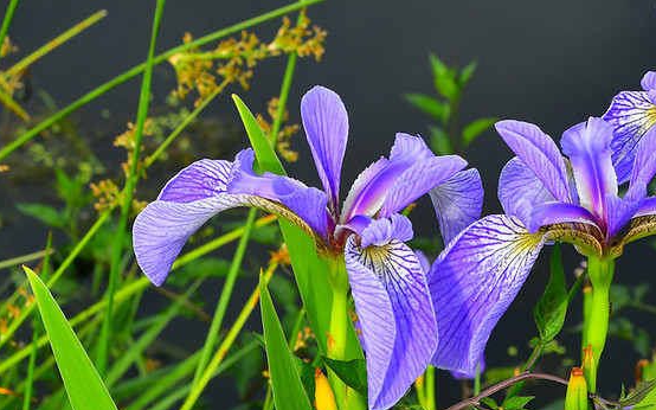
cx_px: 514
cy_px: 320
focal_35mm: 158
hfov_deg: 13.2
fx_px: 2824
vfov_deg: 8.3
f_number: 16
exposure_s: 1/80
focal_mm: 52
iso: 250
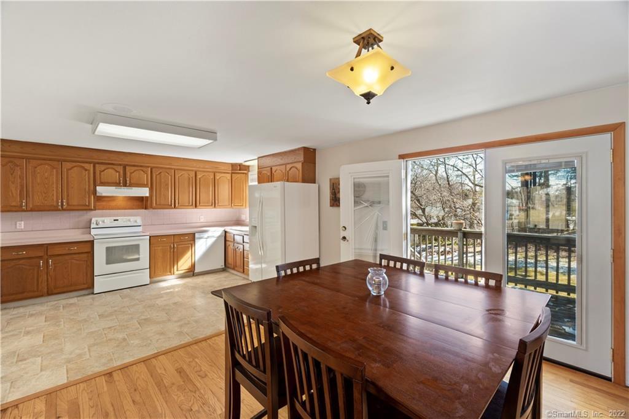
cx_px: 314
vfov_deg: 77.3
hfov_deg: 100.4
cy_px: 210
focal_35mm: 15
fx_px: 262
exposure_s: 1/5
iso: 400
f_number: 7.1
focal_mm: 10
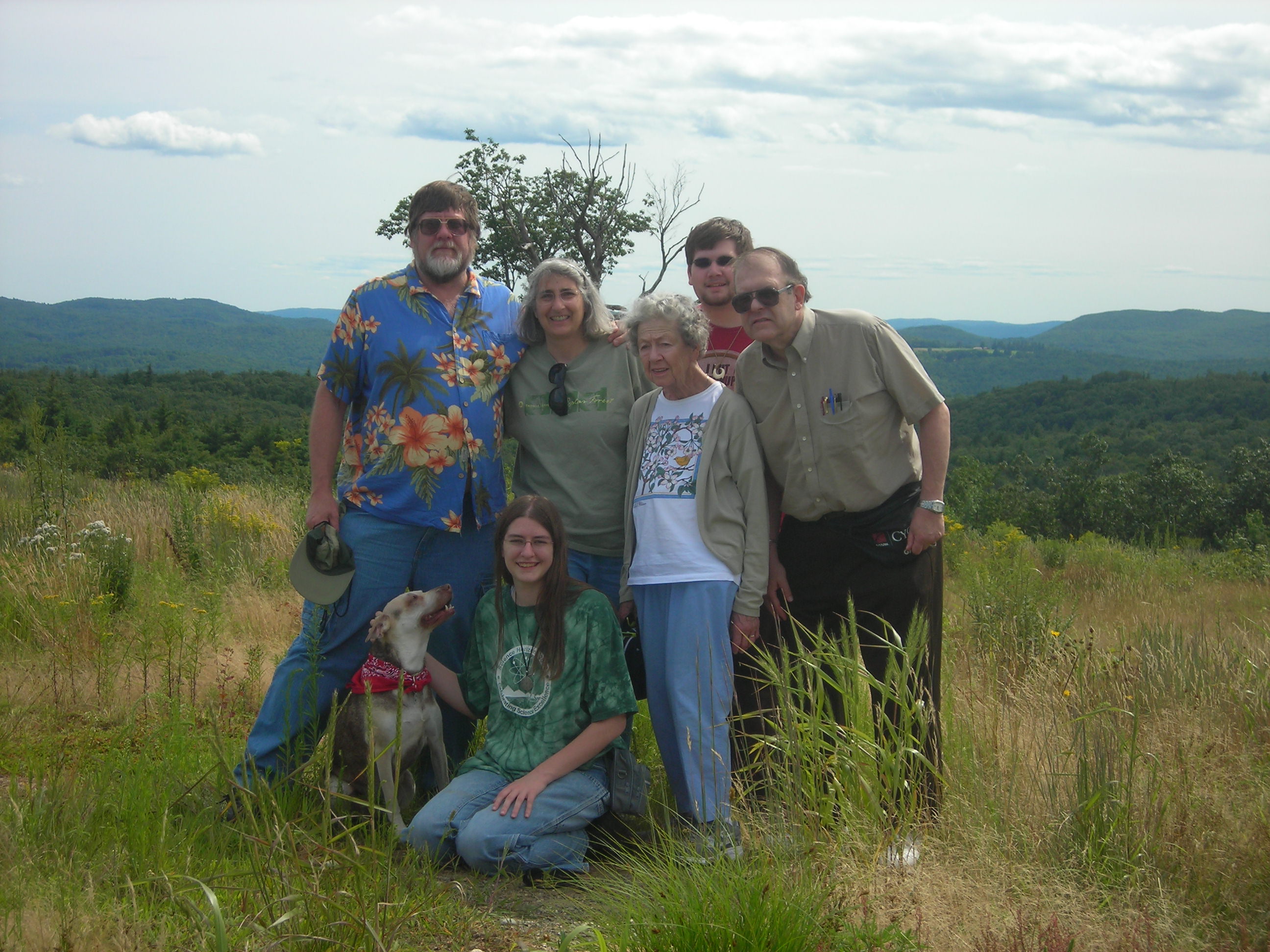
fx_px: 2385
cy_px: 476
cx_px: 635
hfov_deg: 29.8
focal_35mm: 65
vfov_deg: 22.6
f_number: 7.7
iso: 50
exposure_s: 1/120
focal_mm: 10.8
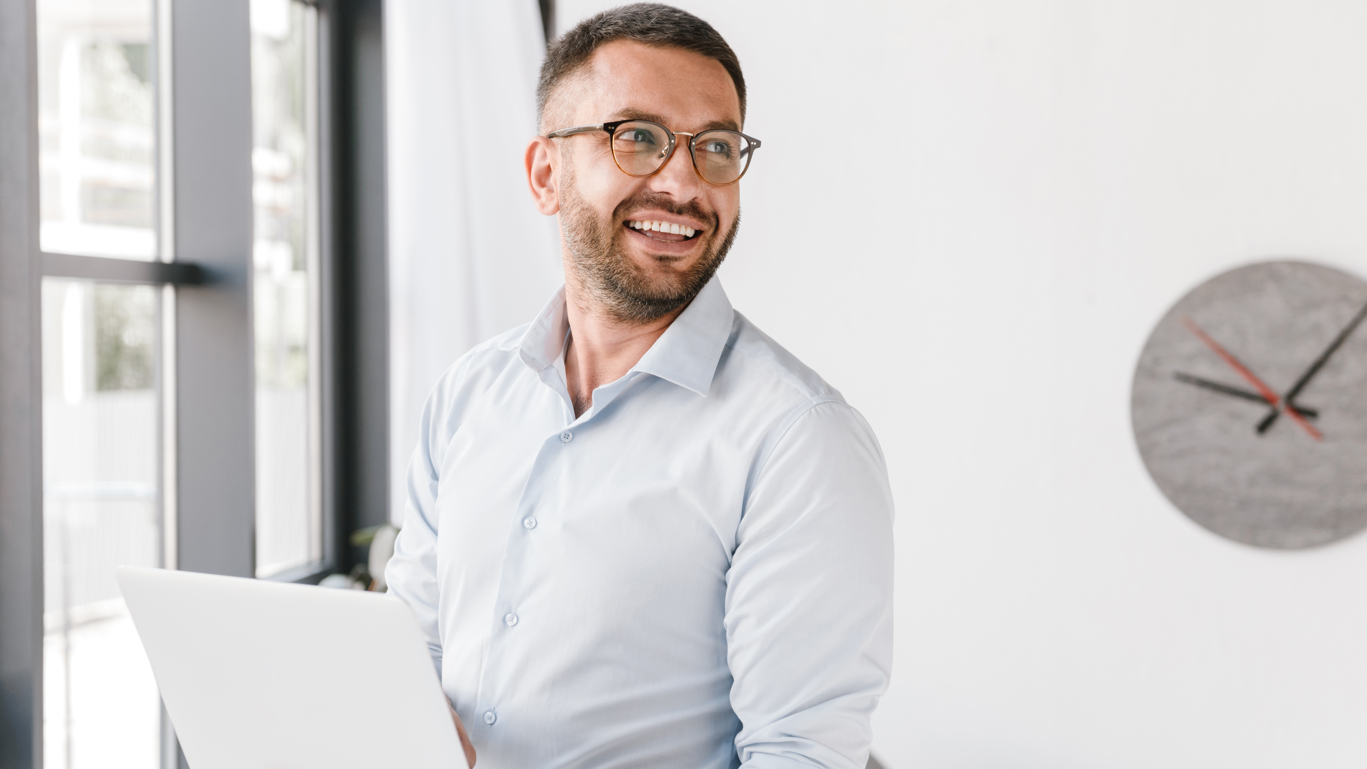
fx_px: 2537
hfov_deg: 30.1
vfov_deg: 17.2
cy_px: 399
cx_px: 614
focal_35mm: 70
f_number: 3.5
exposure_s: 1/250
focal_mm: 60
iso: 500
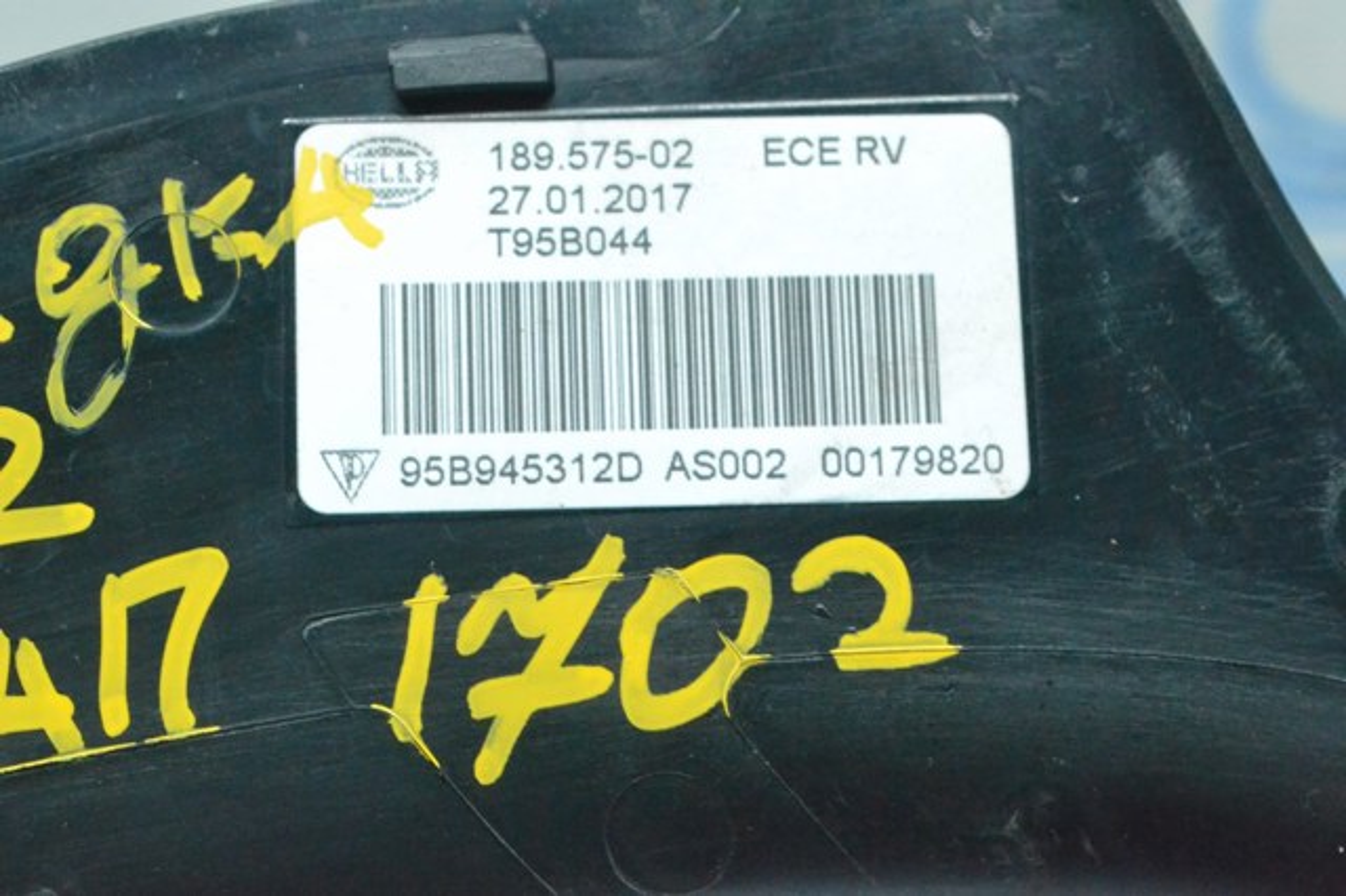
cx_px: 673
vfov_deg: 16.5
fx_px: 3083
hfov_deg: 24.6
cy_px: 448
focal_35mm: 82
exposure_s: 1/160
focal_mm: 55
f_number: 10
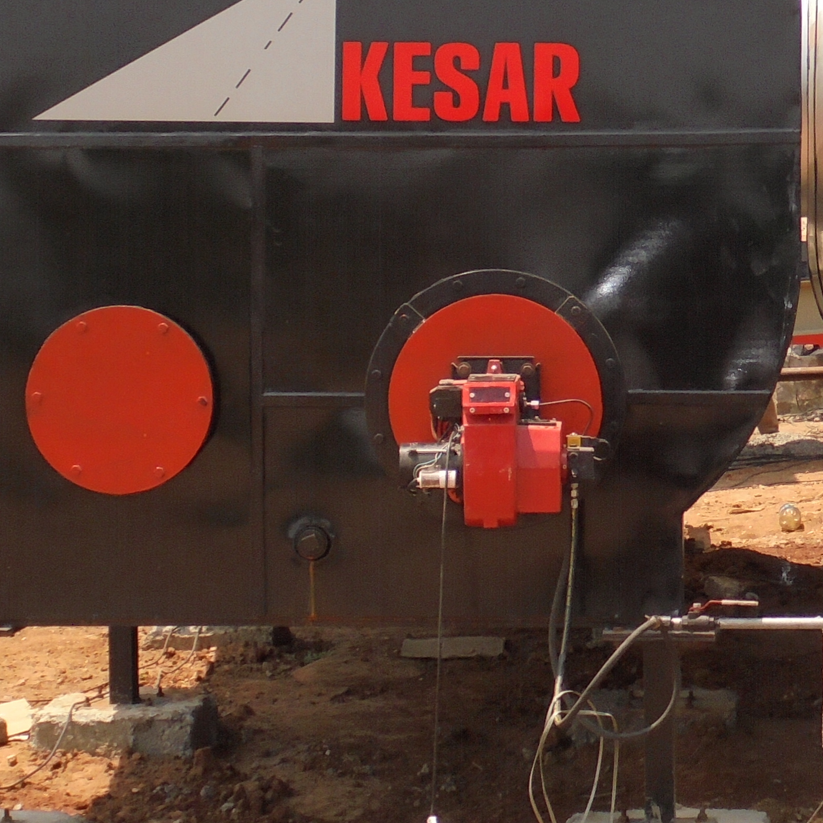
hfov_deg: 15.7
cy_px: 166
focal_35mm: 110
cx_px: 725
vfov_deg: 15.7
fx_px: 2959
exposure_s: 1/500
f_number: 4.2
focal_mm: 6.9
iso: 100
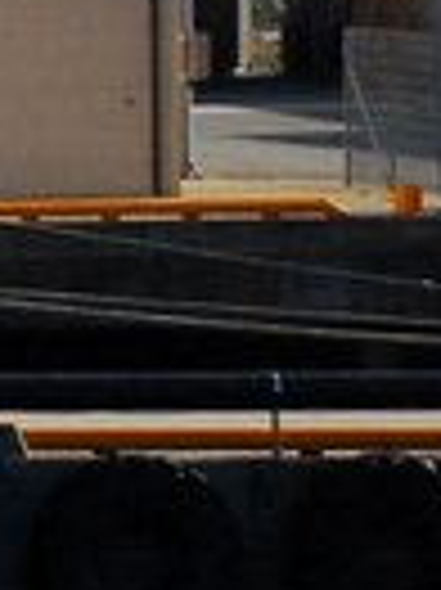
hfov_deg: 2.5
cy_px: -140
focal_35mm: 588
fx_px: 10004
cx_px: -1197
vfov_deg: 3.4
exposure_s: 1/800
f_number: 7.1
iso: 800
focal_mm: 52
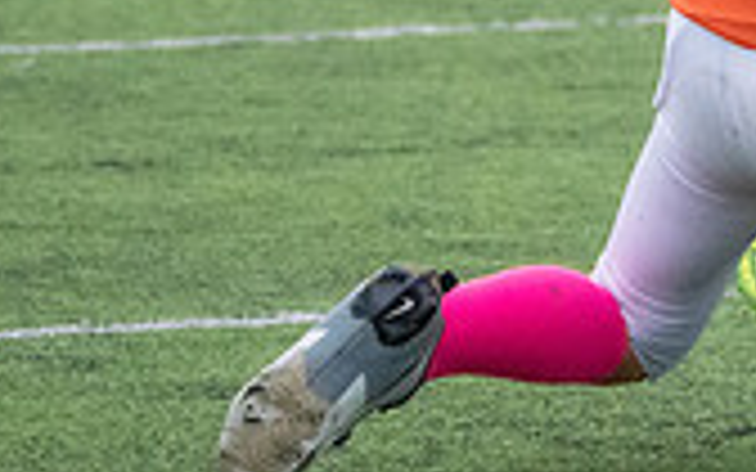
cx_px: 1300
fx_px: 18729
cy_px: -408
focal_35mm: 909
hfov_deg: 2.3
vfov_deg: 1.4
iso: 5000
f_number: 5.6
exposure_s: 1/1250
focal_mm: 150
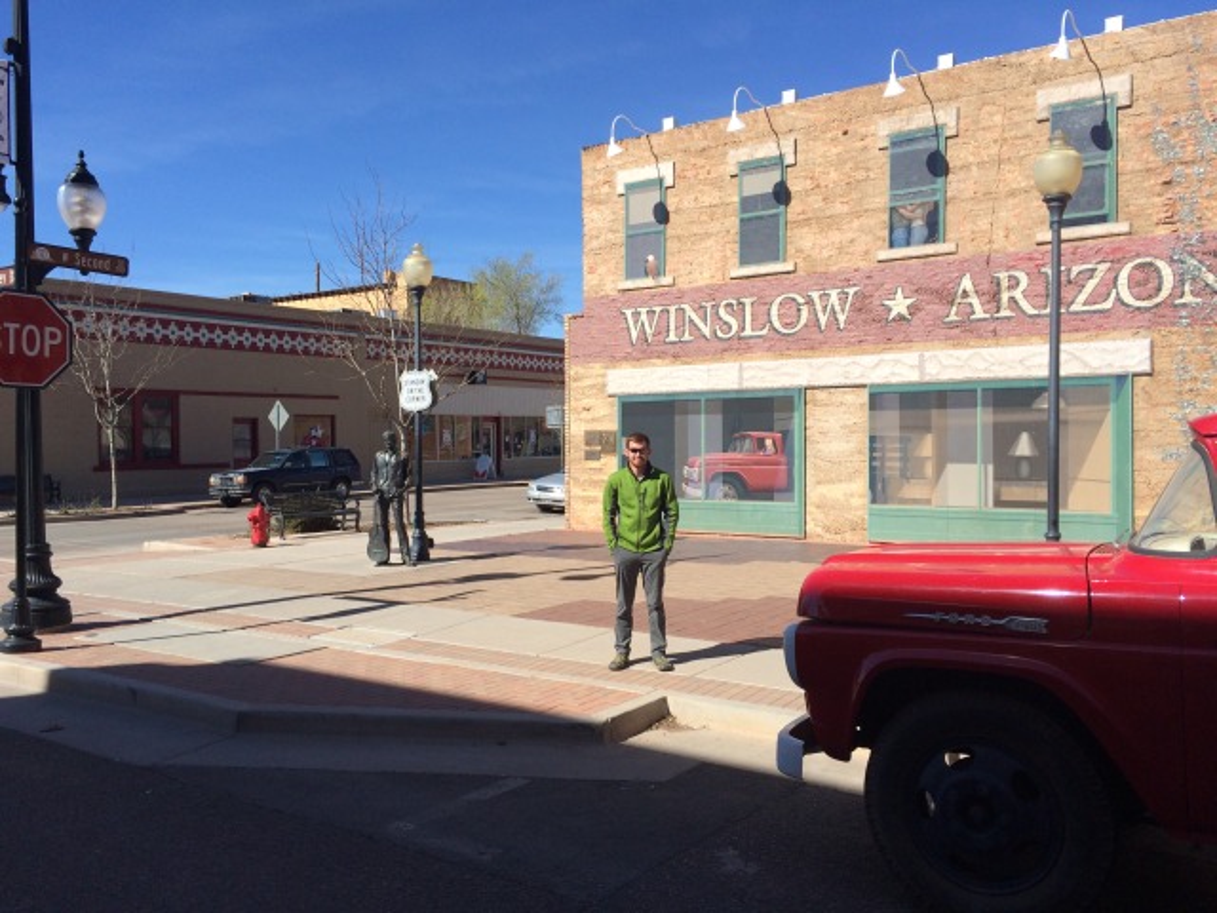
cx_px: 608
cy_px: 456
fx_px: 1020
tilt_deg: -3.8
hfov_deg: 61.7
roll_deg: +1.2
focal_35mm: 29
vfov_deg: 48.2
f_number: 2.2
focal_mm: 4.15
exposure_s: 1/2160
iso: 32
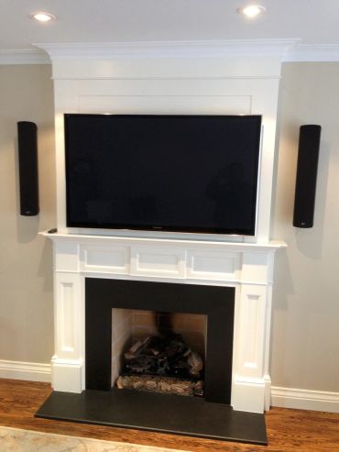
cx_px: 170
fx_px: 431
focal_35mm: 33
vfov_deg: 55.3
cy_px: 226
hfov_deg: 43.0
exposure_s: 1/20
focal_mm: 4.13
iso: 200
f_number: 2.4
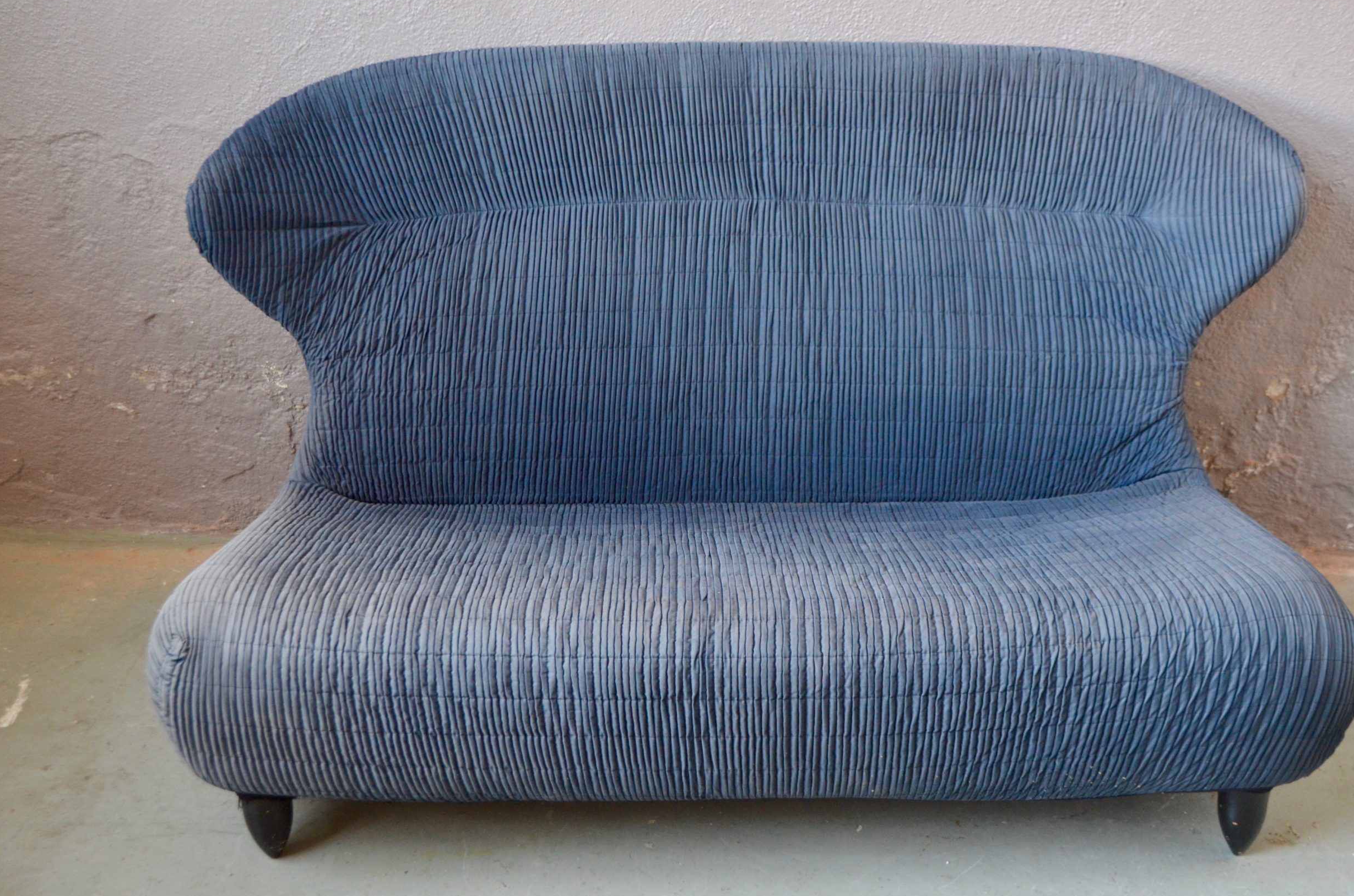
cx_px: 703
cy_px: 458
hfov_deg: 39.7
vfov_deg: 26.9
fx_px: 1876
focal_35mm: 50
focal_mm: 32
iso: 1250
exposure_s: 1/13
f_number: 4.8
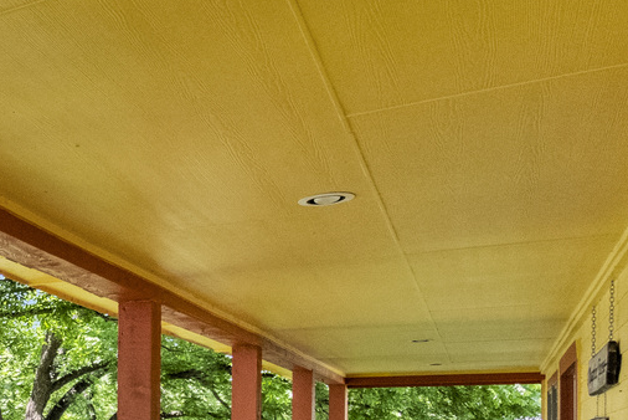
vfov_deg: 26.4
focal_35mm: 48
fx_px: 838
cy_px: 434
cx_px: -204
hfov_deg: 31.1
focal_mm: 10
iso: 2500
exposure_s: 1/2500
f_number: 4.5
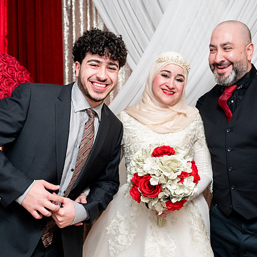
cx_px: 152
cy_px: 129
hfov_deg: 39.0
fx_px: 361
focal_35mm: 43
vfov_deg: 39.2
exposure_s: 1/160
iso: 2500
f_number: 2.8
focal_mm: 33
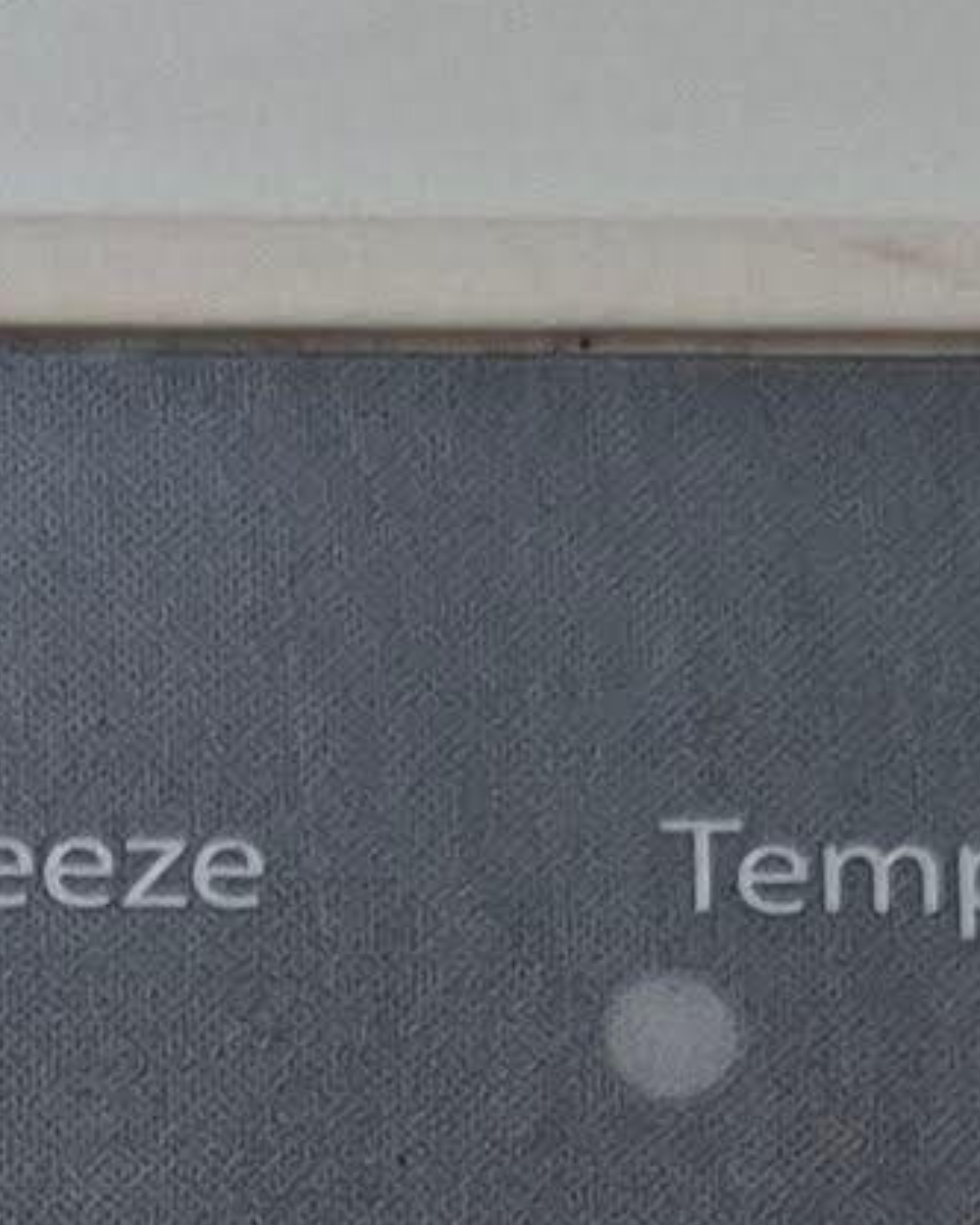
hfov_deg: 7.1
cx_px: -315
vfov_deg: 8.1
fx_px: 7828
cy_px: 3224
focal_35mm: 216
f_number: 1.8
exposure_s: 1/100
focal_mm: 5.54
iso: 125
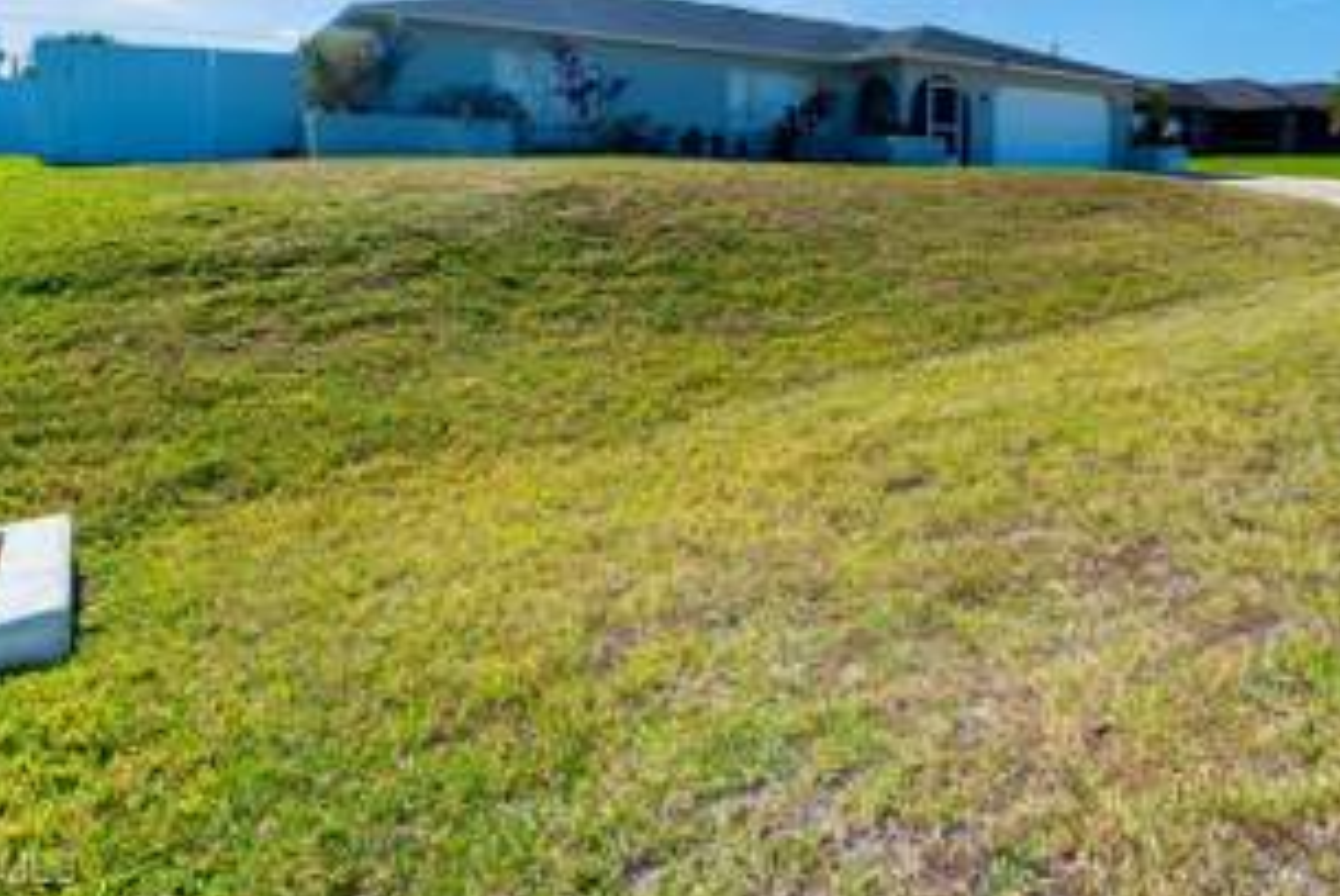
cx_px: 958
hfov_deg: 74.4
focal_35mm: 22
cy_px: 206
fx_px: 820
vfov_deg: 54.2
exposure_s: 1/125
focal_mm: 14
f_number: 11
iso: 100
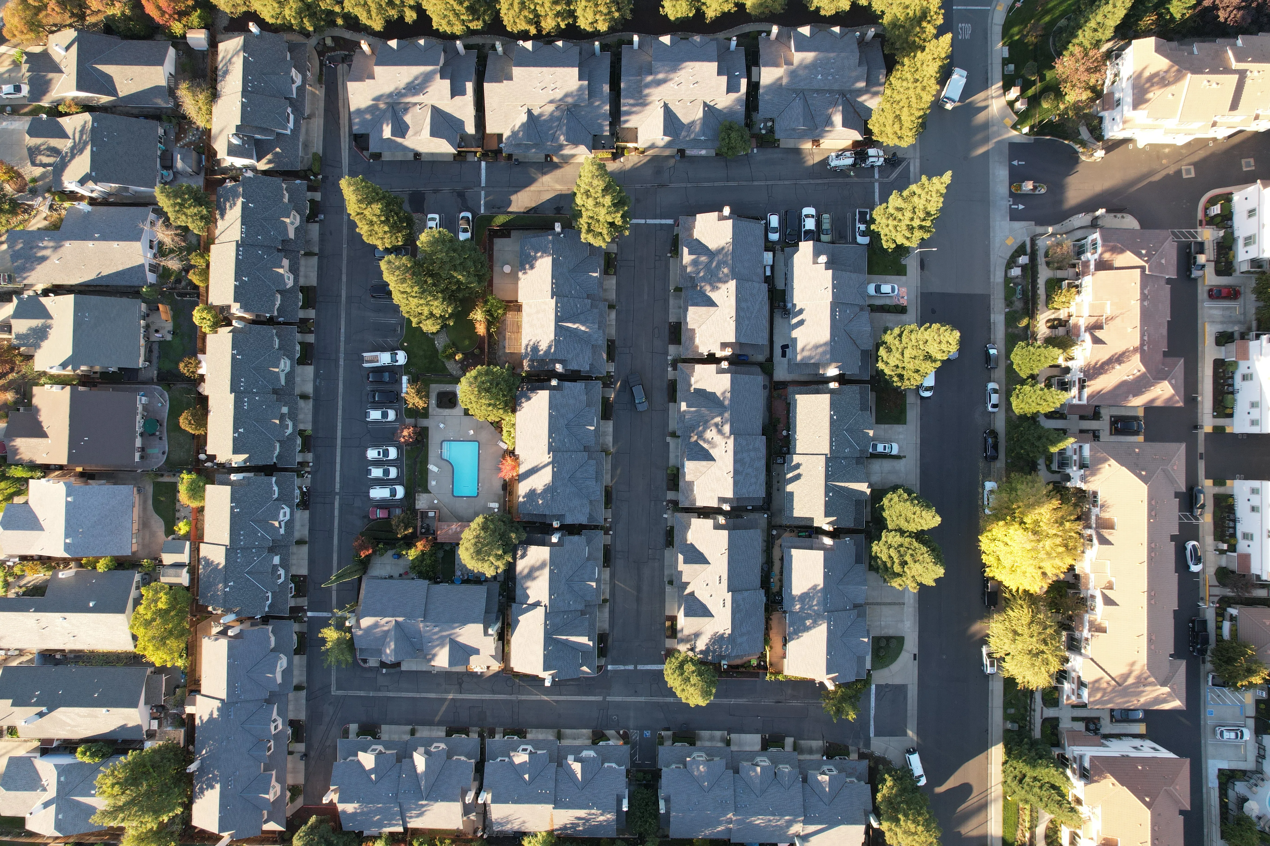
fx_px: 776
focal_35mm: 22
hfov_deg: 78.6
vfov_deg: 57.2
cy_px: 423
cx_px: 635
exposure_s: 1/240
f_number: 2.8
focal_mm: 8.38
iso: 130
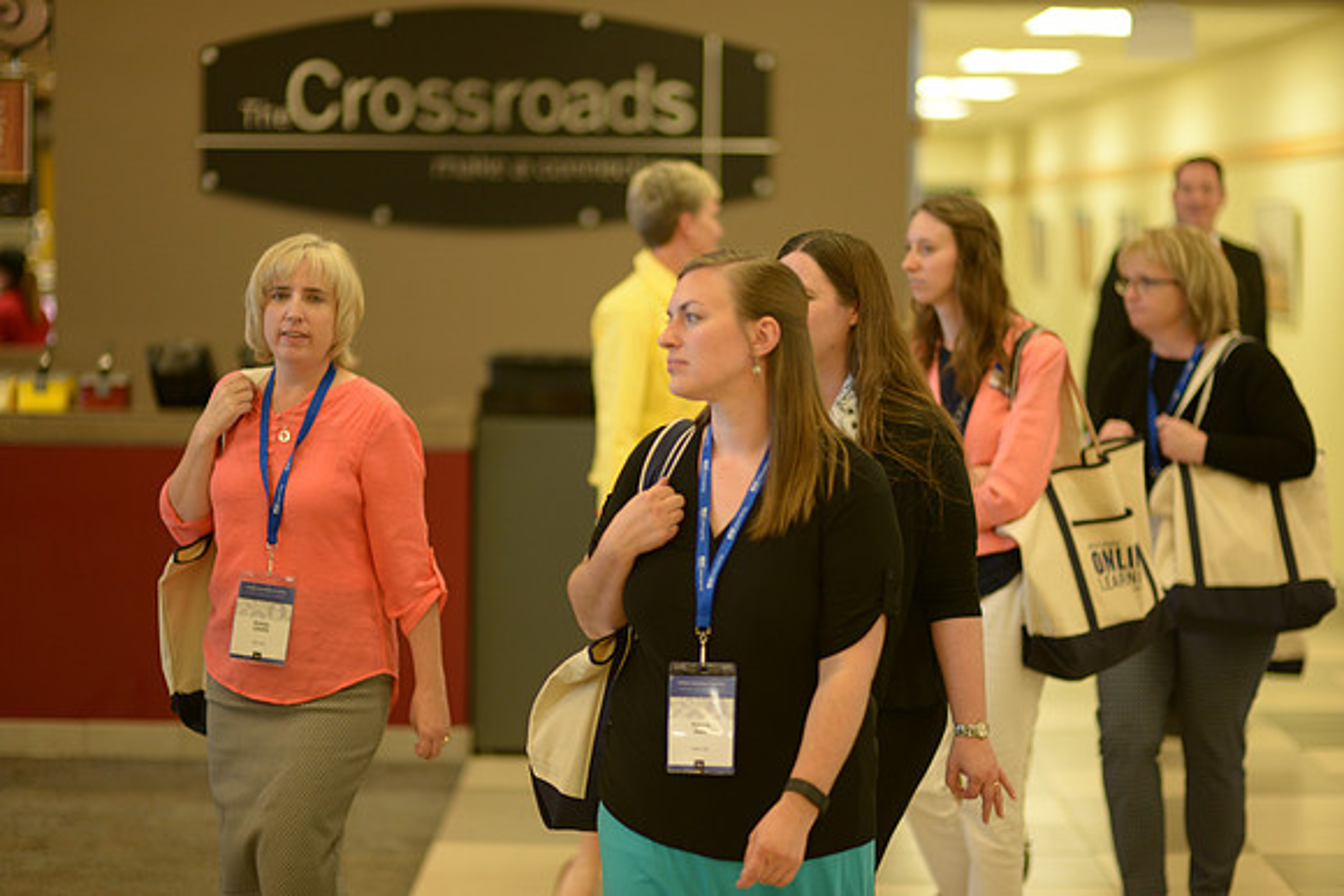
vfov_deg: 16.1
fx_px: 3174
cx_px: 672
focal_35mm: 85
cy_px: 448
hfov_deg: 23.9
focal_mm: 85
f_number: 1.4
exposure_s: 1/200
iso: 640
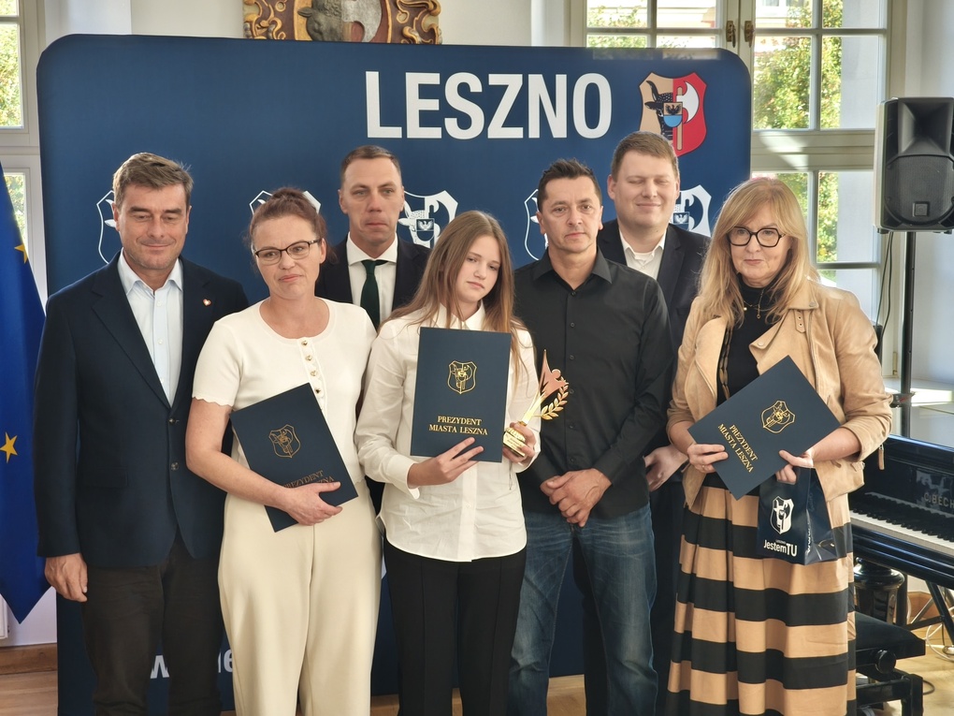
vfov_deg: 24.8
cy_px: 358
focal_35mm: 59
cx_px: 477
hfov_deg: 32.7
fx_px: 1626
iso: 800
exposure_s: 1/50
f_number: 2
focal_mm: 8.8
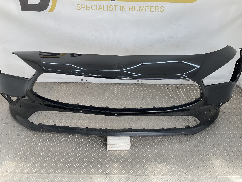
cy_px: 91
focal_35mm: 29
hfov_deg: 61.7
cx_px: 121
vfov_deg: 48.2
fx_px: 203
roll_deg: -4.0
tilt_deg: -25.9
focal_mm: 3
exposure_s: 1/231
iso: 16
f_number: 1.8
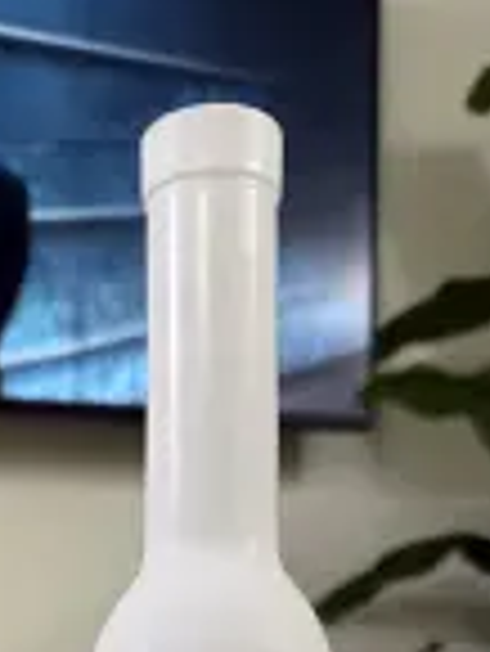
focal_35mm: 66
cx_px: 49
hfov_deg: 21.8
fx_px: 1244
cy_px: 877
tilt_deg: -3.4
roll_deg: -0.3
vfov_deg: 24.9
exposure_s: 1/50
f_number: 1.78
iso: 400
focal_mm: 6.76
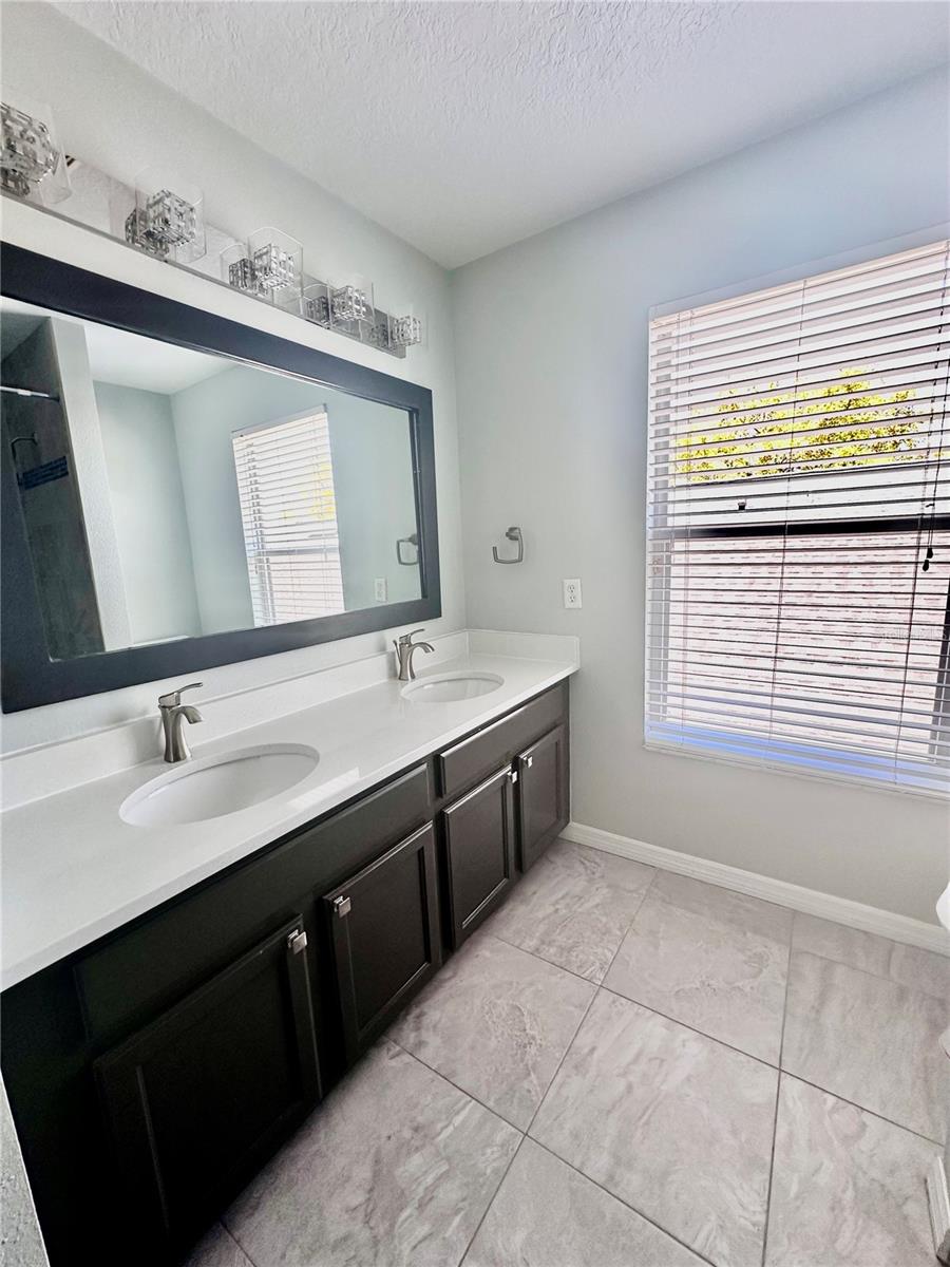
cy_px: 634
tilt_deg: -9.5
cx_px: 475
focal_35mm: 14
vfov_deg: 102.1
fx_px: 512
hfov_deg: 85.7
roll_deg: +2.2
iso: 160
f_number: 2.2
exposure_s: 1/99
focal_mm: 2.22
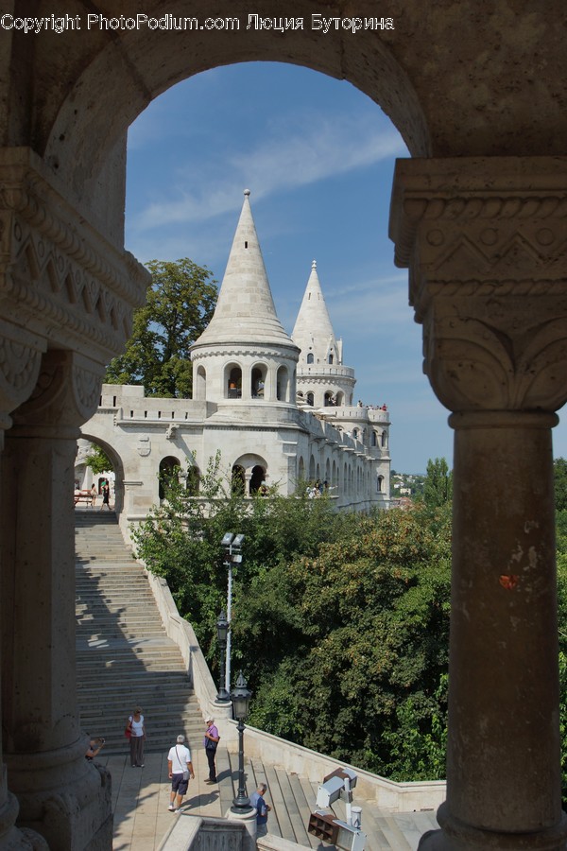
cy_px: 426
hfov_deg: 36.9
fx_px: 850
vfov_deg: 53.1
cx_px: 284
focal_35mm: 36
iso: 100
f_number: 5.6
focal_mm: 24
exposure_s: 1/250
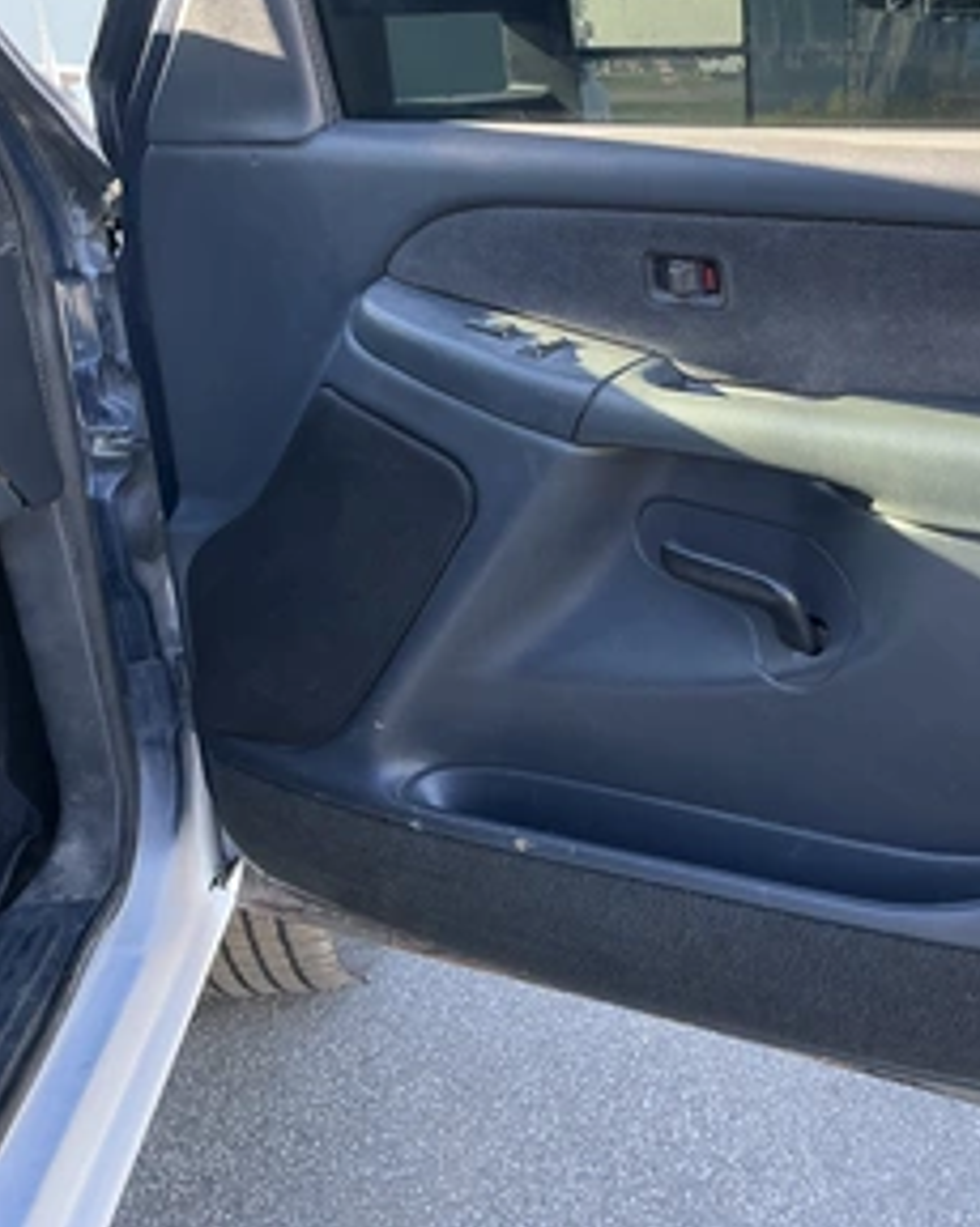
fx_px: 1379
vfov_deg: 48.0
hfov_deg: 37.1
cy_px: 592
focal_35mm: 38
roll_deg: -0.4
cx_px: 848
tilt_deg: -21.6
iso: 50
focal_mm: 3
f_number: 1.8
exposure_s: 1/122
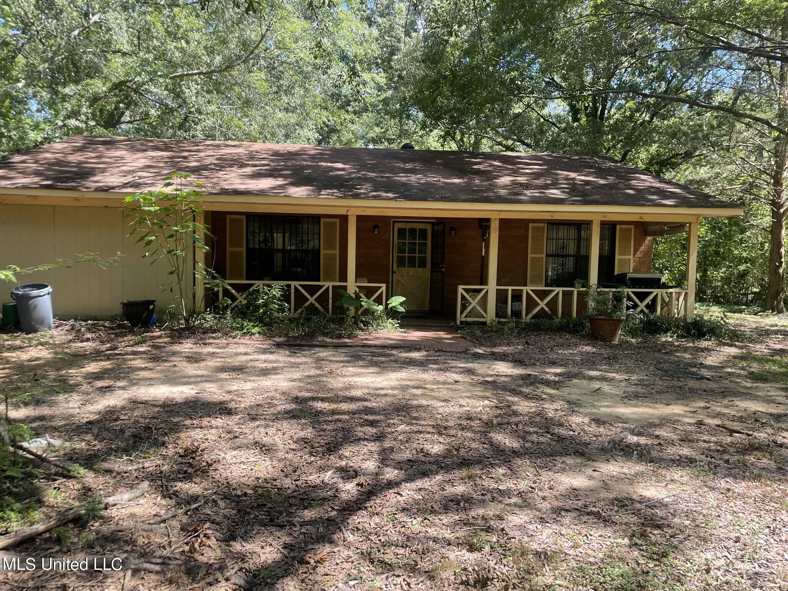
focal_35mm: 26
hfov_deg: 67.3
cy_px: 296
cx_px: 394
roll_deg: -0.9
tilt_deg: -4.1
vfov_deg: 53.1
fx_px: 592
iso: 32
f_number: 1.6
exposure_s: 1/361
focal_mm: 4.2
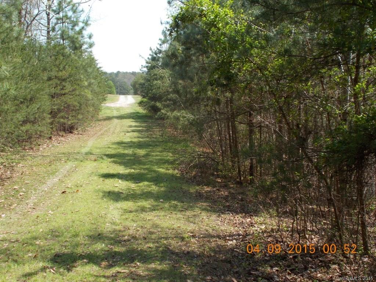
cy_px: 141
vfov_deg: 32.9
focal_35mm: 44
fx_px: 478
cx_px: 188
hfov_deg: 42.9
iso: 80
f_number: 4.2
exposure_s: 1/250
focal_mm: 7.9
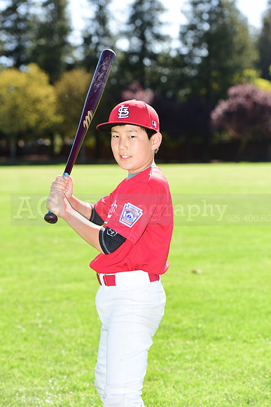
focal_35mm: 110
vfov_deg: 18.6
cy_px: 204
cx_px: 136
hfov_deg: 12.5
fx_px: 1241
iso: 125
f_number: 4.5
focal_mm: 110
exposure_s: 1/320
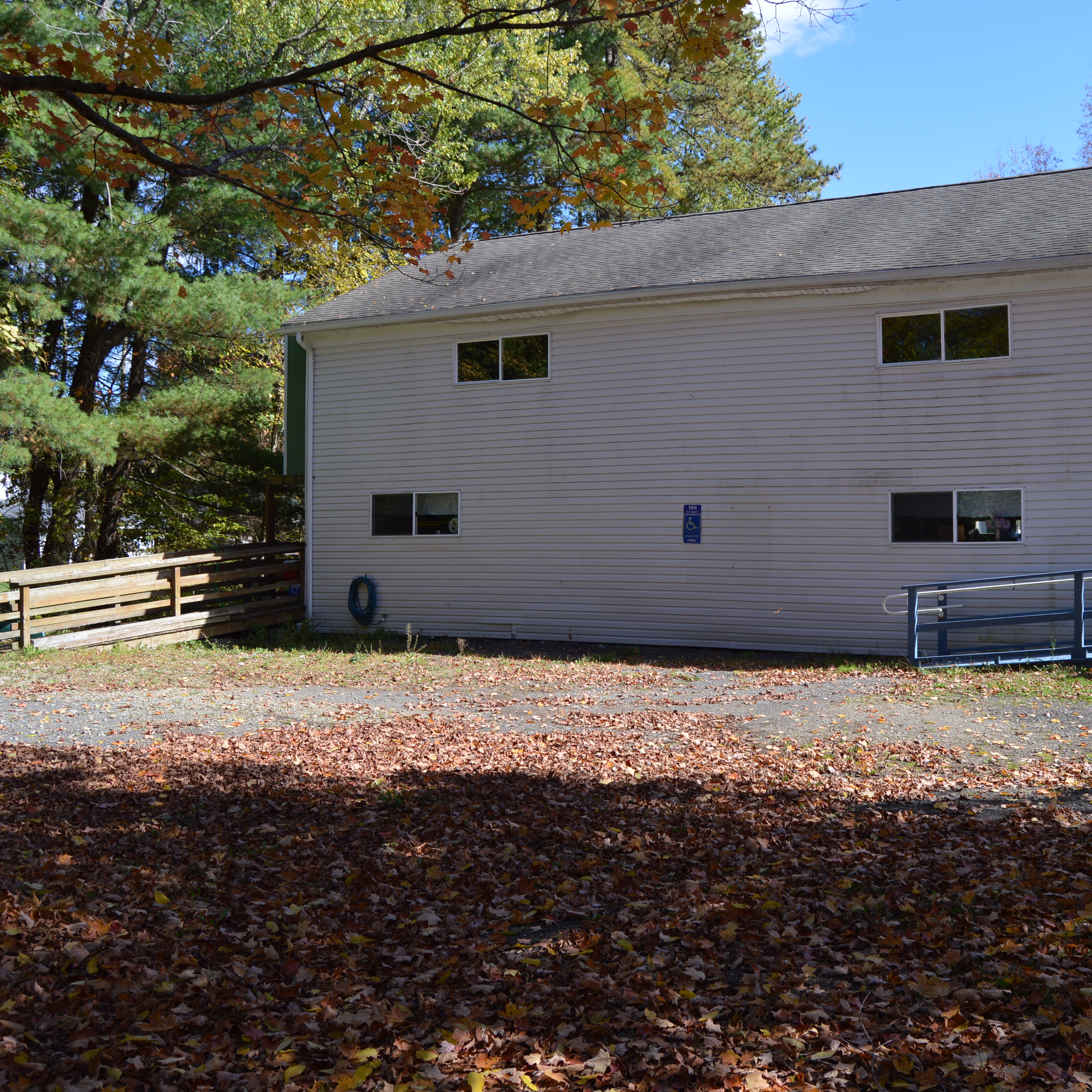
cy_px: 539
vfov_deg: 47.2
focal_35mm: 35
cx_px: 731
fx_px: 1249
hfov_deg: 46.5
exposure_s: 1/250
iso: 110
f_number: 5.6
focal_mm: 18
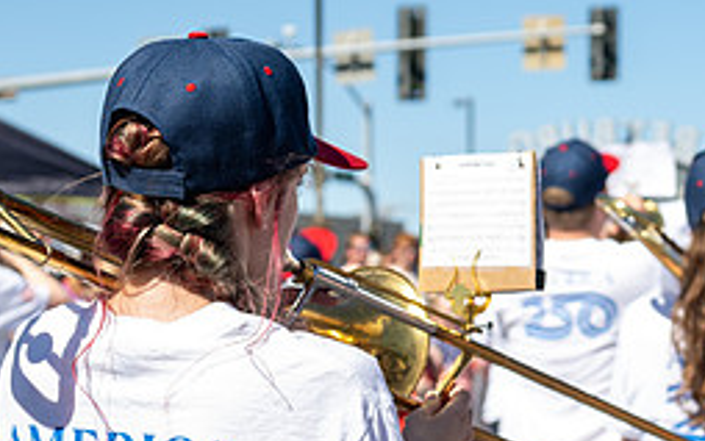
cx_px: 573
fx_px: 2422
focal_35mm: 126
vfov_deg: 10.4
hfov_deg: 16.4
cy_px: 265
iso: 100
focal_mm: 40
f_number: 3.5
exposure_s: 1/640
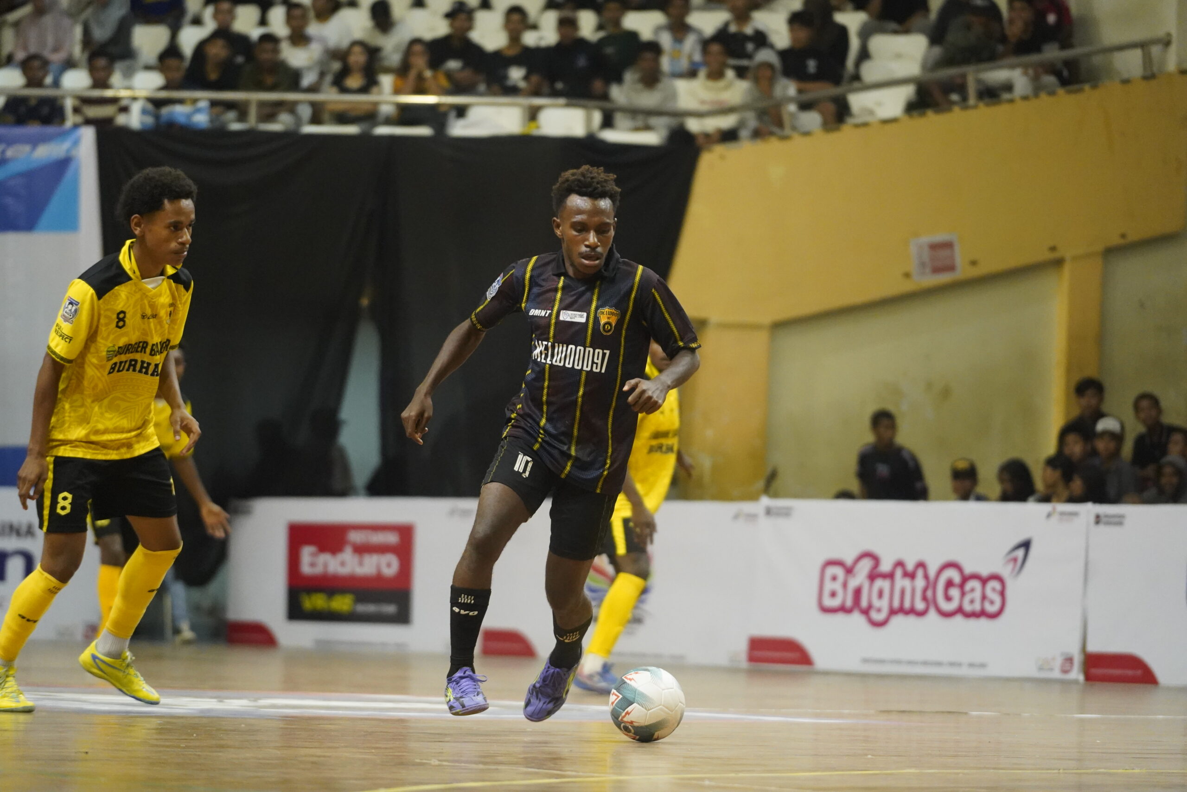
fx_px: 6133
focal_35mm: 186
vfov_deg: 7.4
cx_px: 594
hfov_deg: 11.1
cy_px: 396
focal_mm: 186
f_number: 4
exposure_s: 1/640
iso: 8000
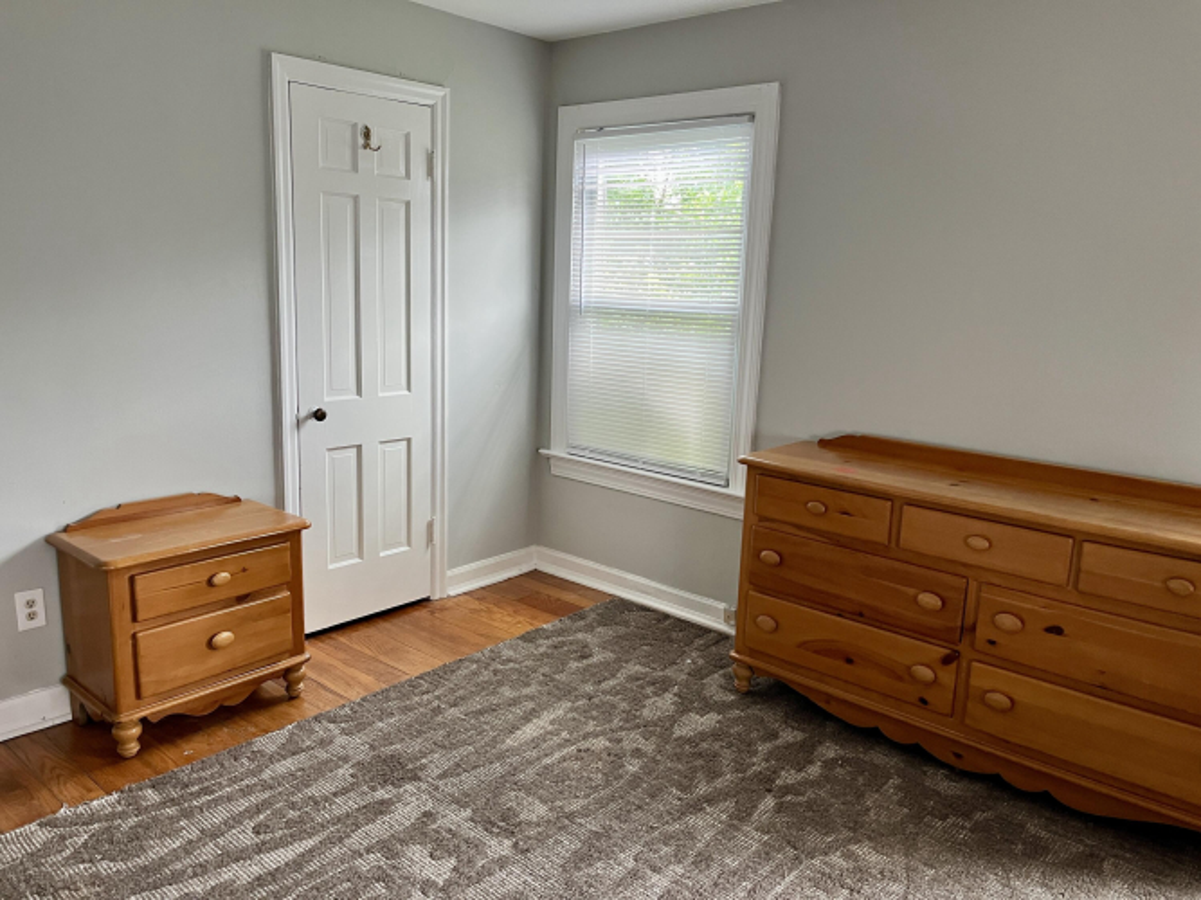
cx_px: 600
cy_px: 450
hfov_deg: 67.3
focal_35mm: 26
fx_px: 902
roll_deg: -1.9
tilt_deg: -10.4
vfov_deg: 53.0
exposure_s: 1/95
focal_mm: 5.1
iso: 125
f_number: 1.6
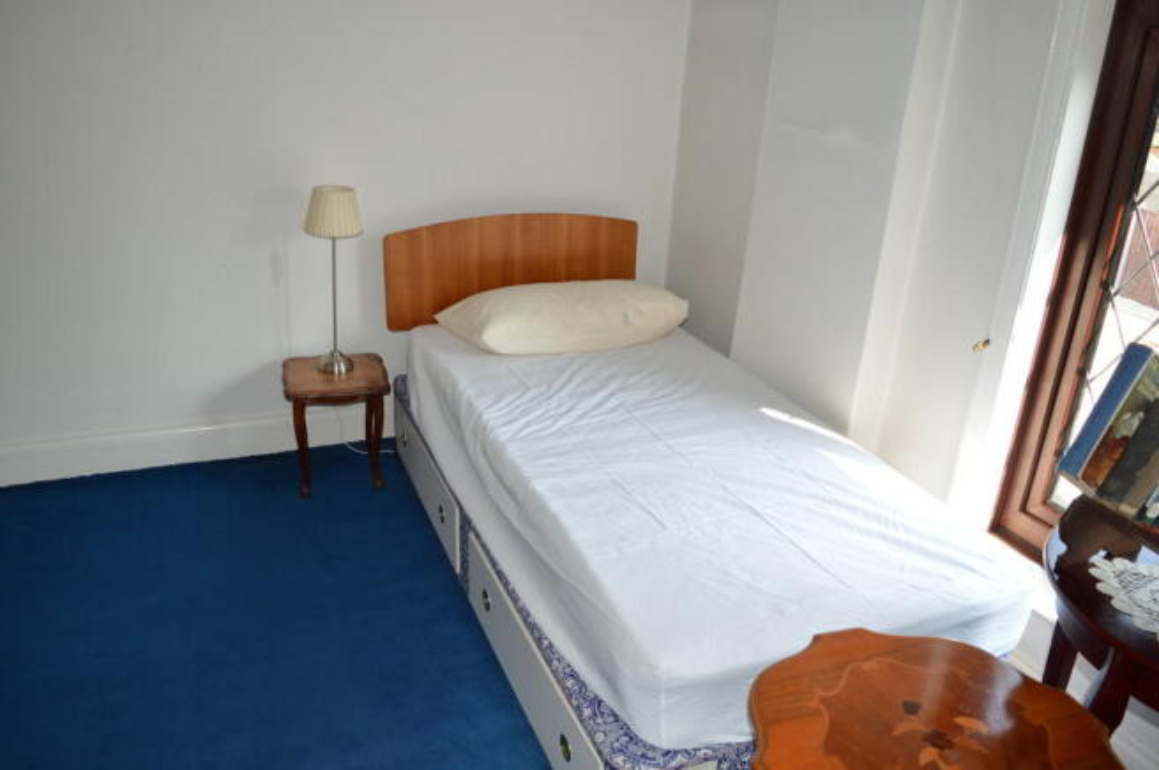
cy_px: 385
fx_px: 868
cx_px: 580
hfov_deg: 67.4
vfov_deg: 47.8
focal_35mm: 27
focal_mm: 18
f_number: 4
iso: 250
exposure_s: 1/125
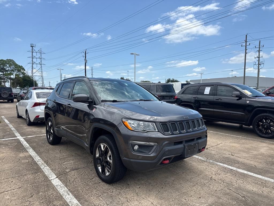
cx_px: 137
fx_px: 190
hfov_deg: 71.6
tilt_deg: -2.8
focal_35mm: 24
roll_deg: -0.3
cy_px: 103
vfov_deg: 56.8
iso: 80
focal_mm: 6.76
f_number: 1.78
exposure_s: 1/3021
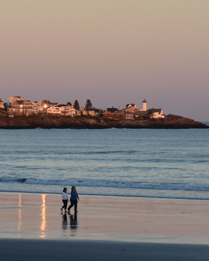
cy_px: 136
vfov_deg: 7.2
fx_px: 2086
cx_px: 67
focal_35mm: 270
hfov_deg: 5.7
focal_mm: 105
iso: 800
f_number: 7.1
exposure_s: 1/800
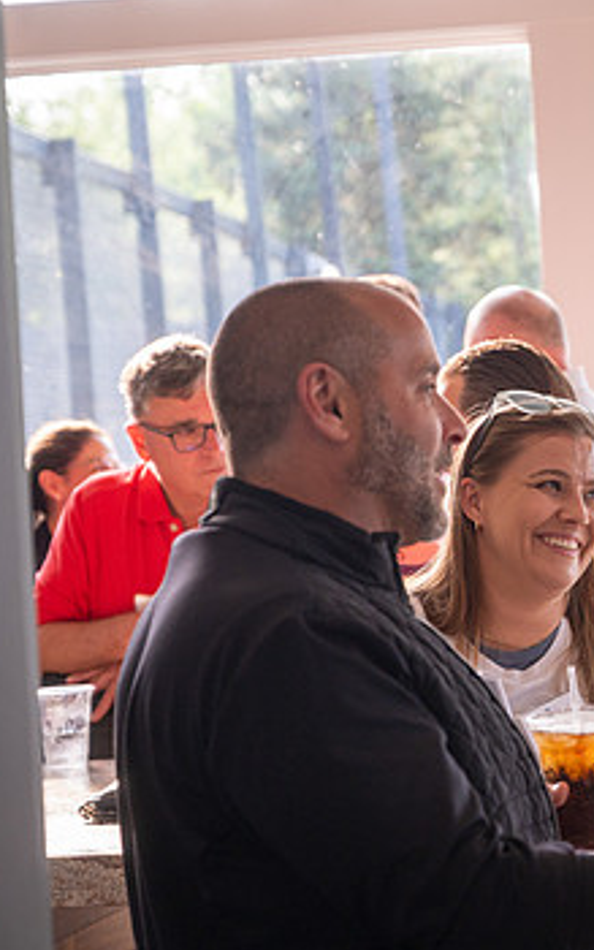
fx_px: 3054
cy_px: 453
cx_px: 746
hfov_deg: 10.9
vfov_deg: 17.7
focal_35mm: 118
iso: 640
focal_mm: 70
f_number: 4.5
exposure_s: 1/200
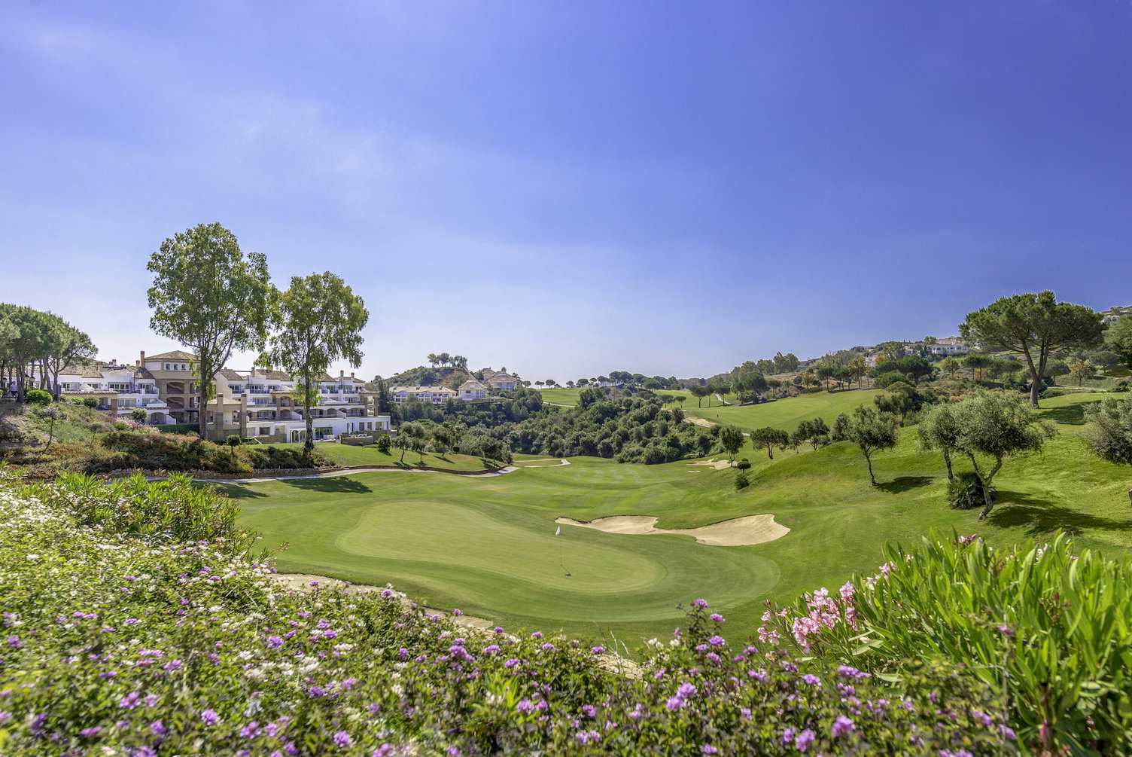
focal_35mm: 20
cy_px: 378
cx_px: 566
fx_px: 629
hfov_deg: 83.9
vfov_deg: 62.0
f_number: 5.6
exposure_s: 1/500
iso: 250
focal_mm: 20
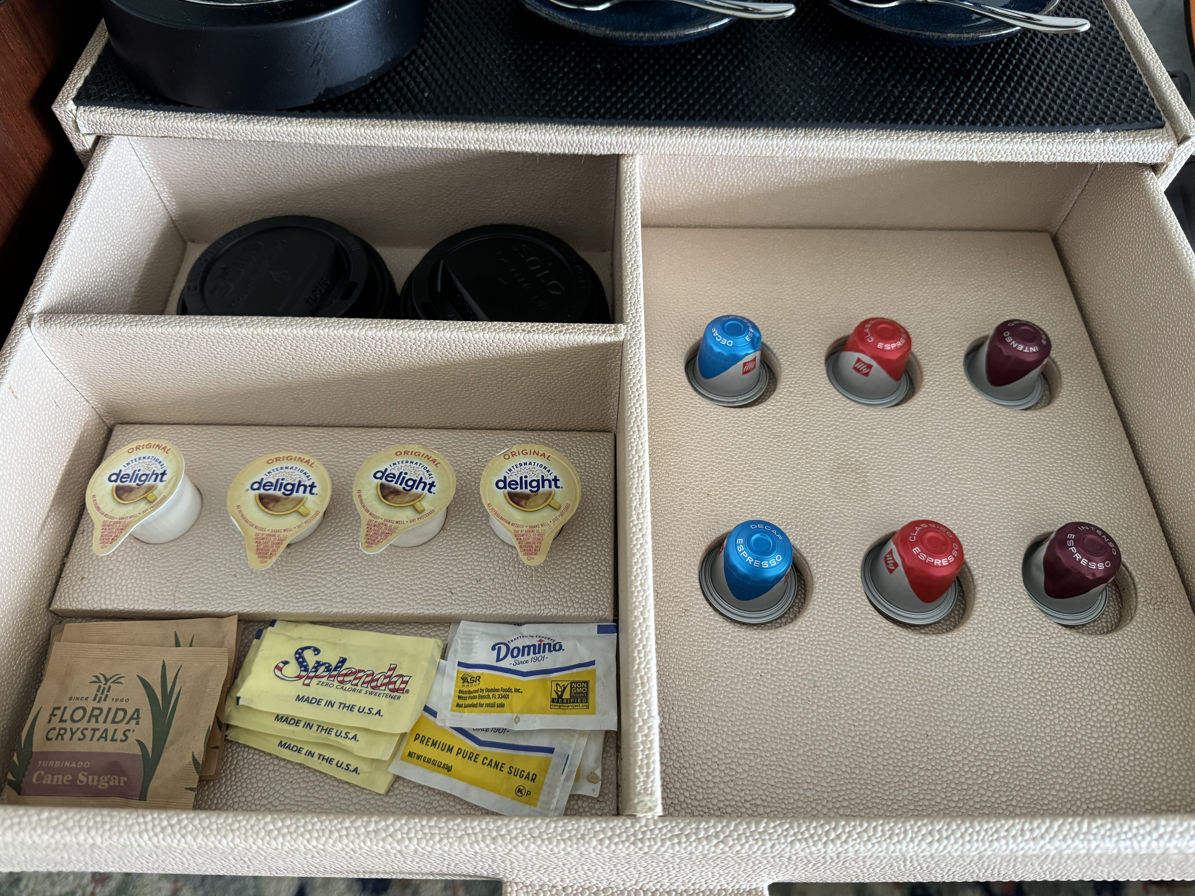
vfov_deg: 56.8
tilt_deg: -57.5
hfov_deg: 71.6
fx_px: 829
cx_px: 598
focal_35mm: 24
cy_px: 448
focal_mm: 6.76
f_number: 1.78
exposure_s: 1/60
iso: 400
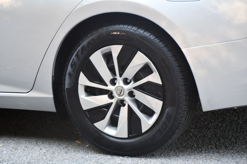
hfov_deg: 13.4
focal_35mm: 153
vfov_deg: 9.0
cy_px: 82
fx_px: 1049
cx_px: 124
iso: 800
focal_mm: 102
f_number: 4.8
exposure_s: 1/125
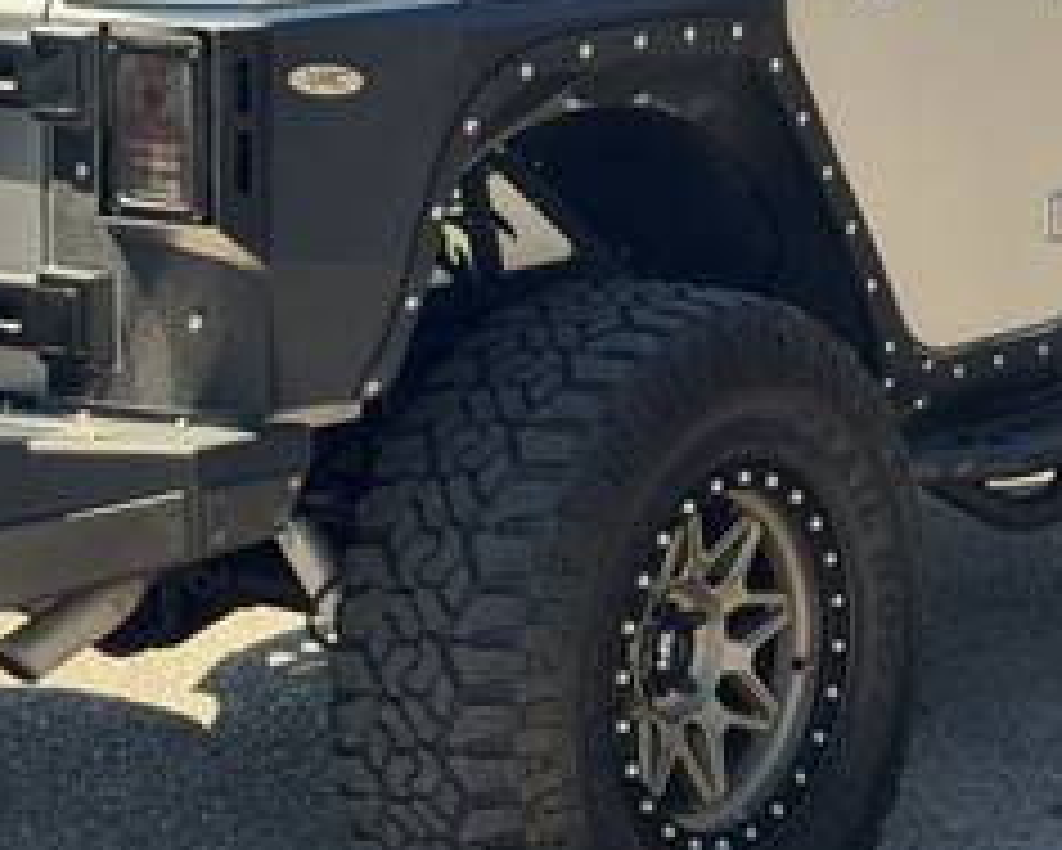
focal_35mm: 127
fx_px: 3993
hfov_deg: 15.1
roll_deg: +0.5
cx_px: 526
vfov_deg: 12.1
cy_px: 126
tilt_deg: -8.6
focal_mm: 6.76
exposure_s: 1/272
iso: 80
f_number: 1.78
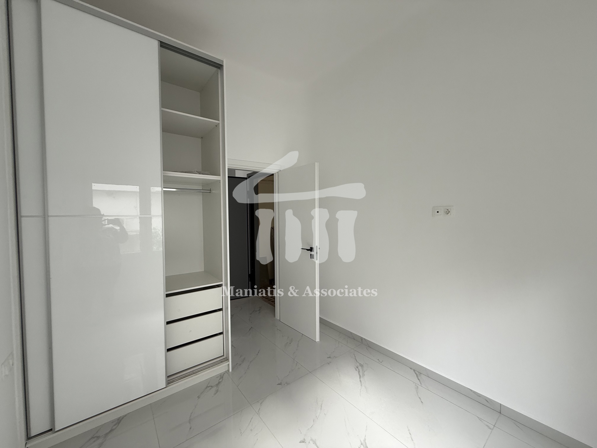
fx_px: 241
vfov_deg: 85.7
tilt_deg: -1.5
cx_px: 298
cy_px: 224
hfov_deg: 102.1
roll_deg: +0.9
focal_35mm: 14
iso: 100
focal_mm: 2.22
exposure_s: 1/99
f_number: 2.2
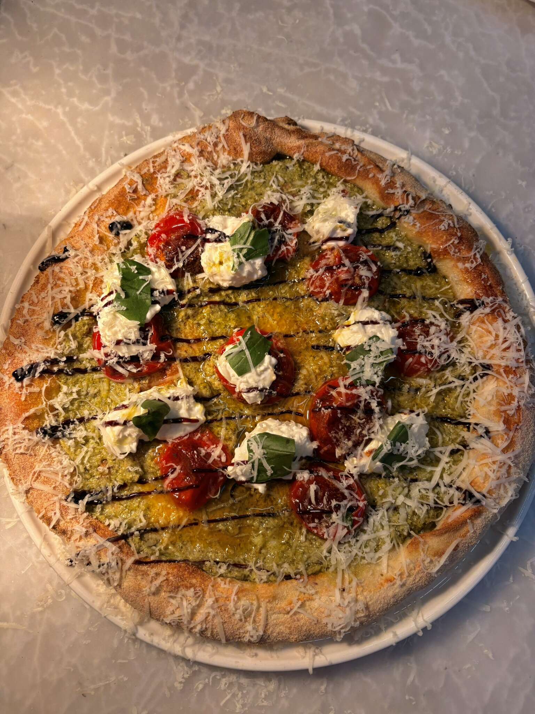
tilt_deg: -75.6
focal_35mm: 26
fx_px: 536
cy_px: 357
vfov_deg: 67.3
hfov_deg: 53.1
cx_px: 268
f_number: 1.6
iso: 50
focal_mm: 5.96
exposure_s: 1/341
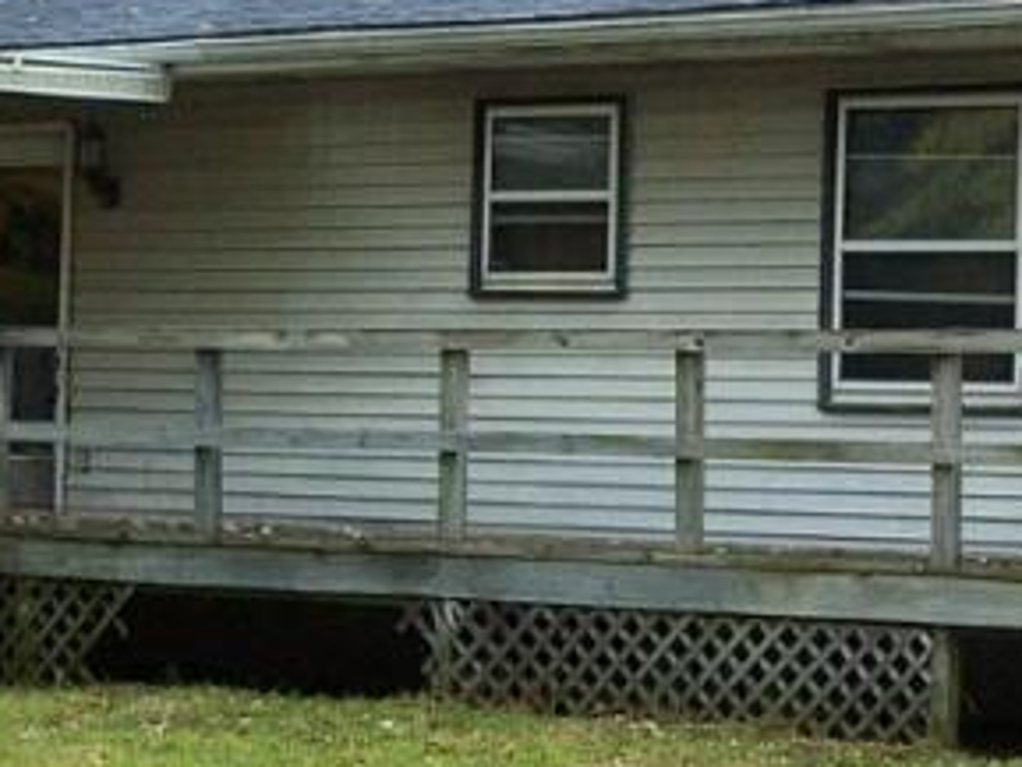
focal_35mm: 131
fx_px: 3869
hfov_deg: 15.0
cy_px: 290
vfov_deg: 11.3
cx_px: 760
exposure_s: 1/80
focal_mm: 7.8
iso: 125
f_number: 2.8
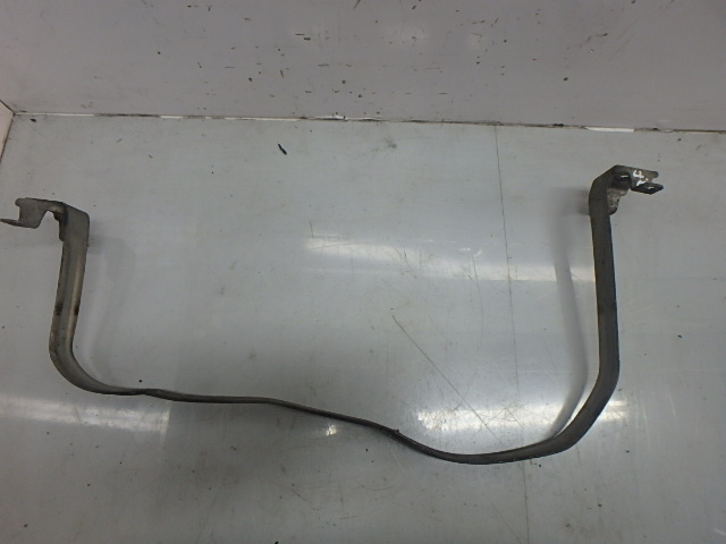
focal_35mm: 21
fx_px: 440
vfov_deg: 63.4
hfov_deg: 79.0
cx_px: 363
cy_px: 272
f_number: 3.5
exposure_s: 1/60
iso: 160
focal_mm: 3.7
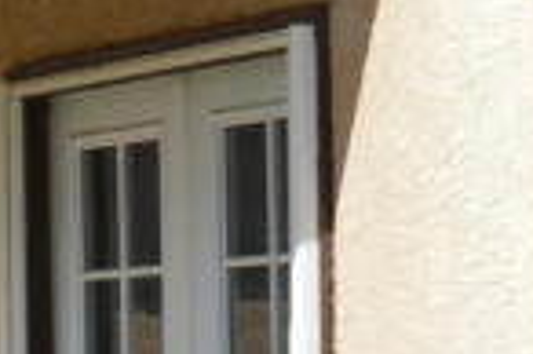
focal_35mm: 308
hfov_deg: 6.7
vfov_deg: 4.4
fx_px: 4555
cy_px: 836
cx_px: 119
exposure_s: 1/320
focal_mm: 26
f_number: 9
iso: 100
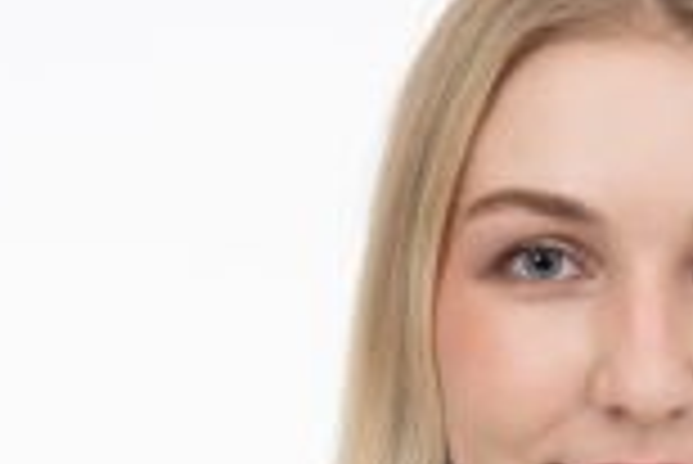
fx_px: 3931
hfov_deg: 10.1
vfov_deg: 6.7
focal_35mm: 204
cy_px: 450
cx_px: 518
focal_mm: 70
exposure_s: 1/160
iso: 200
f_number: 8
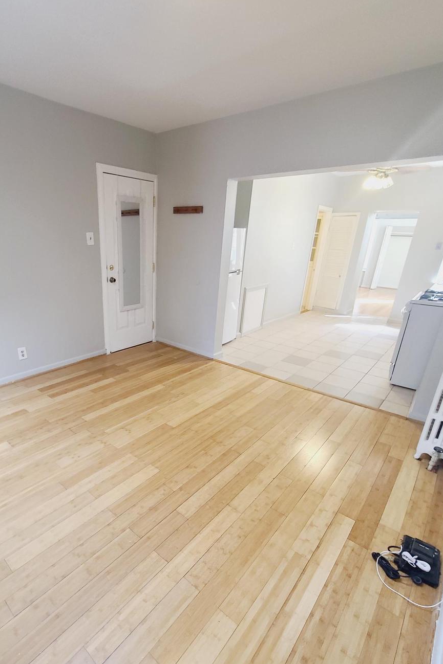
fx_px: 295
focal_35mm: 16
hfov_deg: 72.7
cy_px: 366
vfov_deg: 96.4
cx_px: 172
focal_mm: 2.2
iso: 320
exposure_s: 1/60
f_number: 2.2
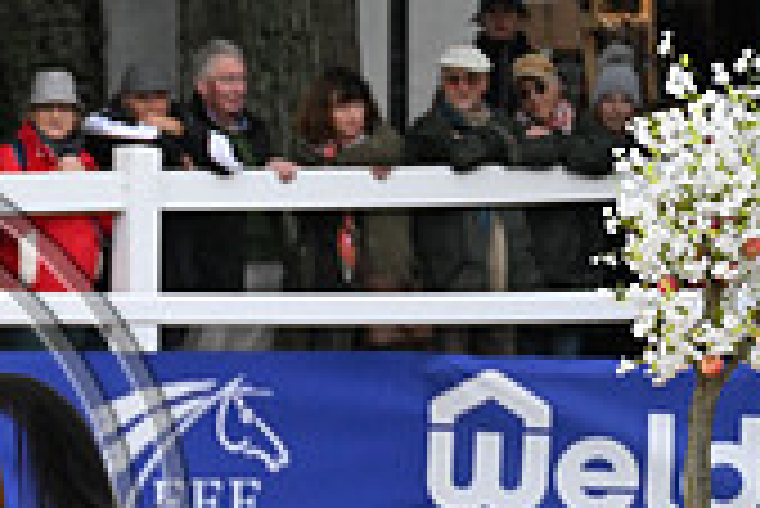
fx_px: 28989
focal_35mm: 1372
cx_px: -319
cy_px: 510
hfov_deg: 1.5
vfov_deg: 1.0
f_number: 4.5
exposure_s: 1/1250
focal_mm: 400
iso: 2500
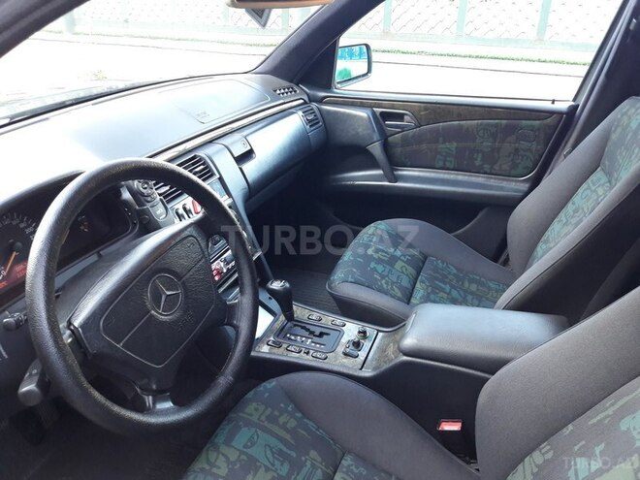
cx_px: 320
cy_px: 240
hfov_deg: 63.4
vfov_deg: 49.7
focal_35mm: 28
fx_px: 518
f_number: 1.9
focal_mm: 3.7
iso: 160
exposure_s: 1/25
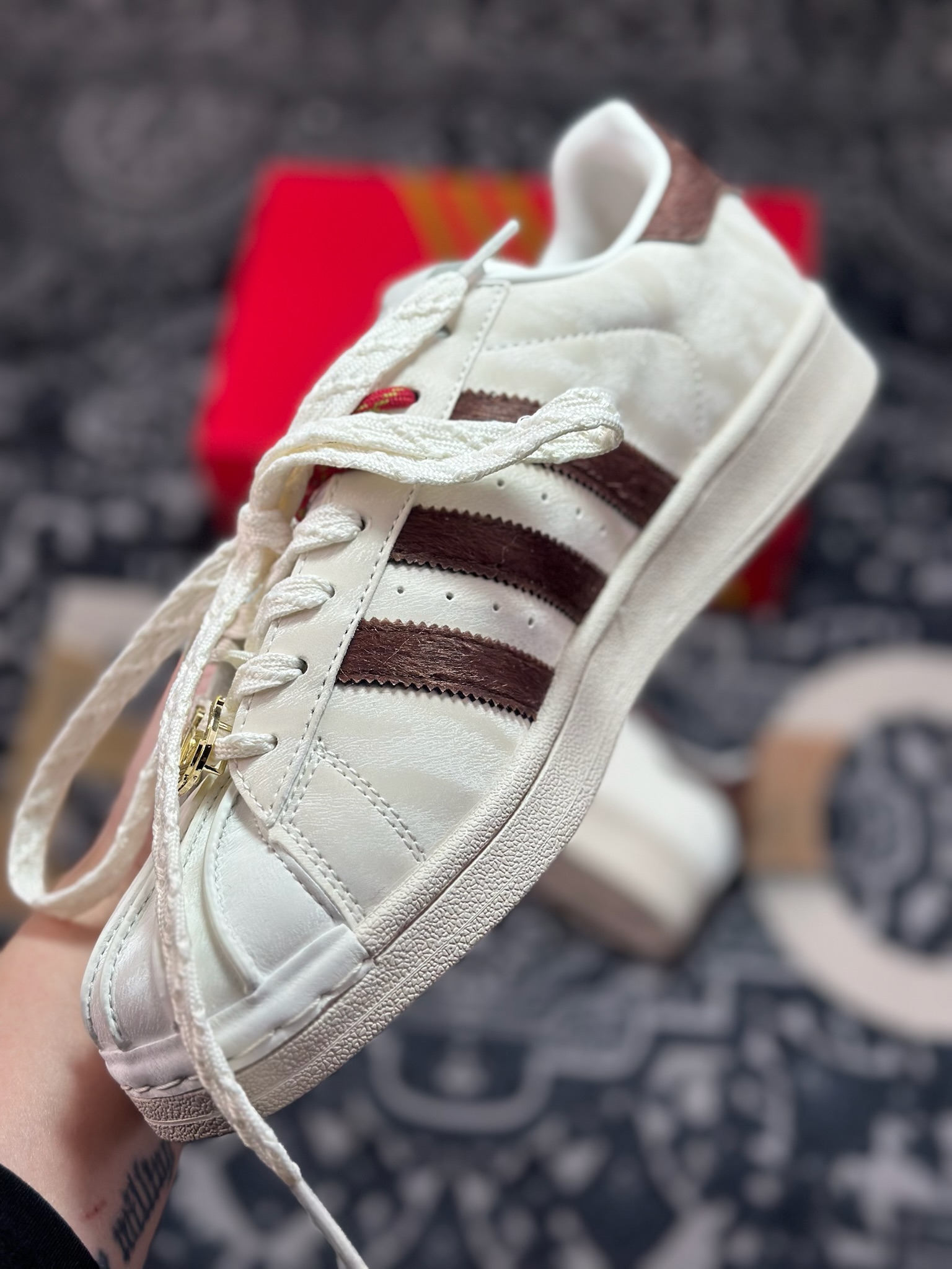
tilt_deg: -55.3
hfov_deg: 30.3
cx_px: 476
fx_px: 1760
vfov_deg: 39.7
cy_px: 634
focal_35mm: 48
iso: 80
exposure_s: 1/1453
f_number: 1.78
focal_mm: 6.86
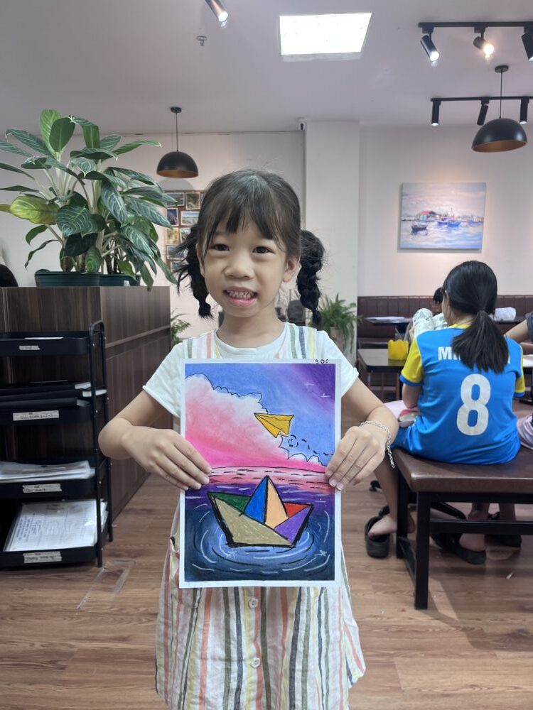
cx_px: 266
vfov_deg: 67.3
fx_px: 534
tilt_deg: -7.3
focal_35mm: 26
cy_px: 355
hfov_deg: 53.1
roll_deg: +1.1
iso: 100
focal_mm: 5.1
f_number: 1.6
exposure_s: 1/100
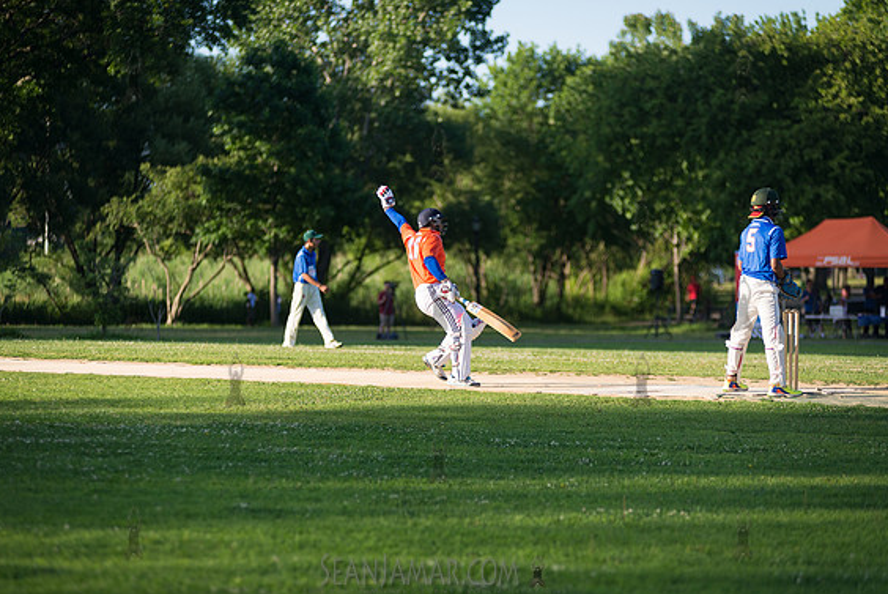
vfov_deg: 9.2
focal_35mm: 149
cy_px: 303
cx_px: 438
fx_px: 3678
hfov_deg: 13.8
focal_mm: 145
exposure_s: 1/2500
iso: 400
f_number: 2.8
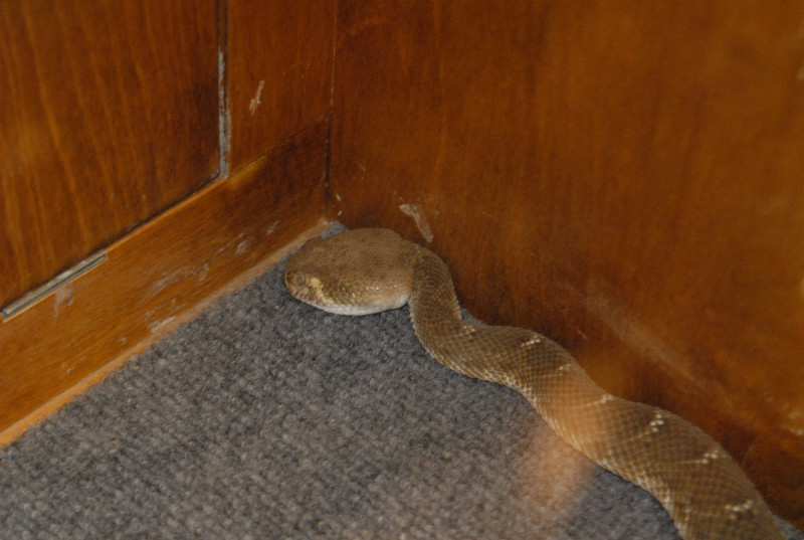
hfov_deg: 18.1
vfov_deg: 12.2
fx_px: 2518
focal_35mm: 112
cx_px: 402
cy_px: 270
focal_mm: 75
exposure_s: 1/30
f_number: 5.6
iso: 1600
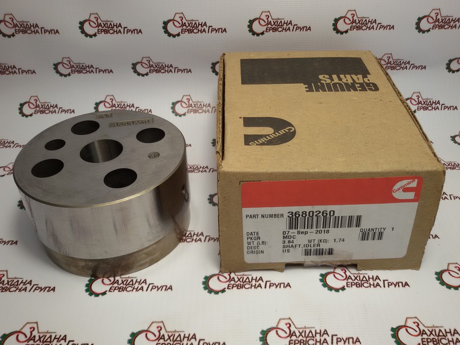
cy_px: 172
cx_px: 230
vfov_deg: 45.4
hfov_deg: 58.4
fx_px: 412
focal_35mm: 31
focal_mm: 2.93
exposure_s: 1/100
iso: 40
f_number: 2.4
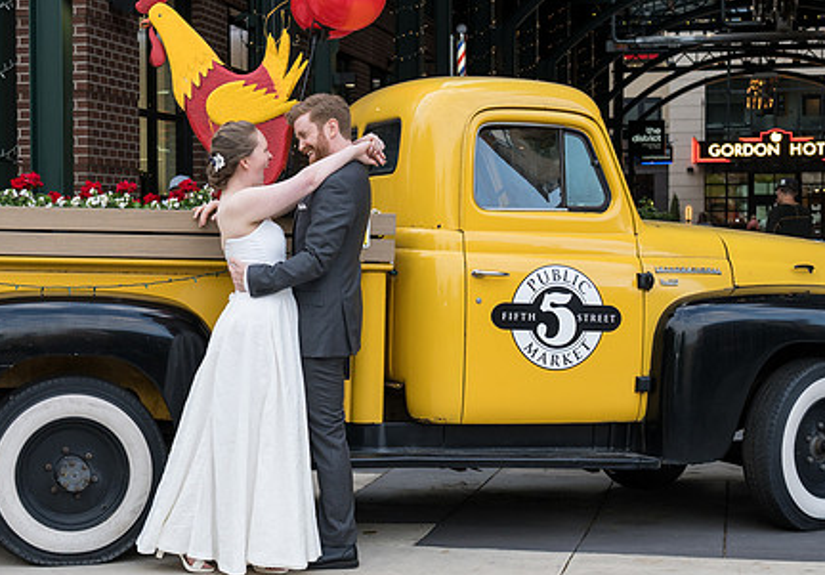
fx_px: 1673
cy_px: 294
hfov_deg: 27.6
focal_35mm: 72
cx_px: 305
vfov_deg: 19.5
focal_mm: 35
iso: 500
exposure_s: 1/320
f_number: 4
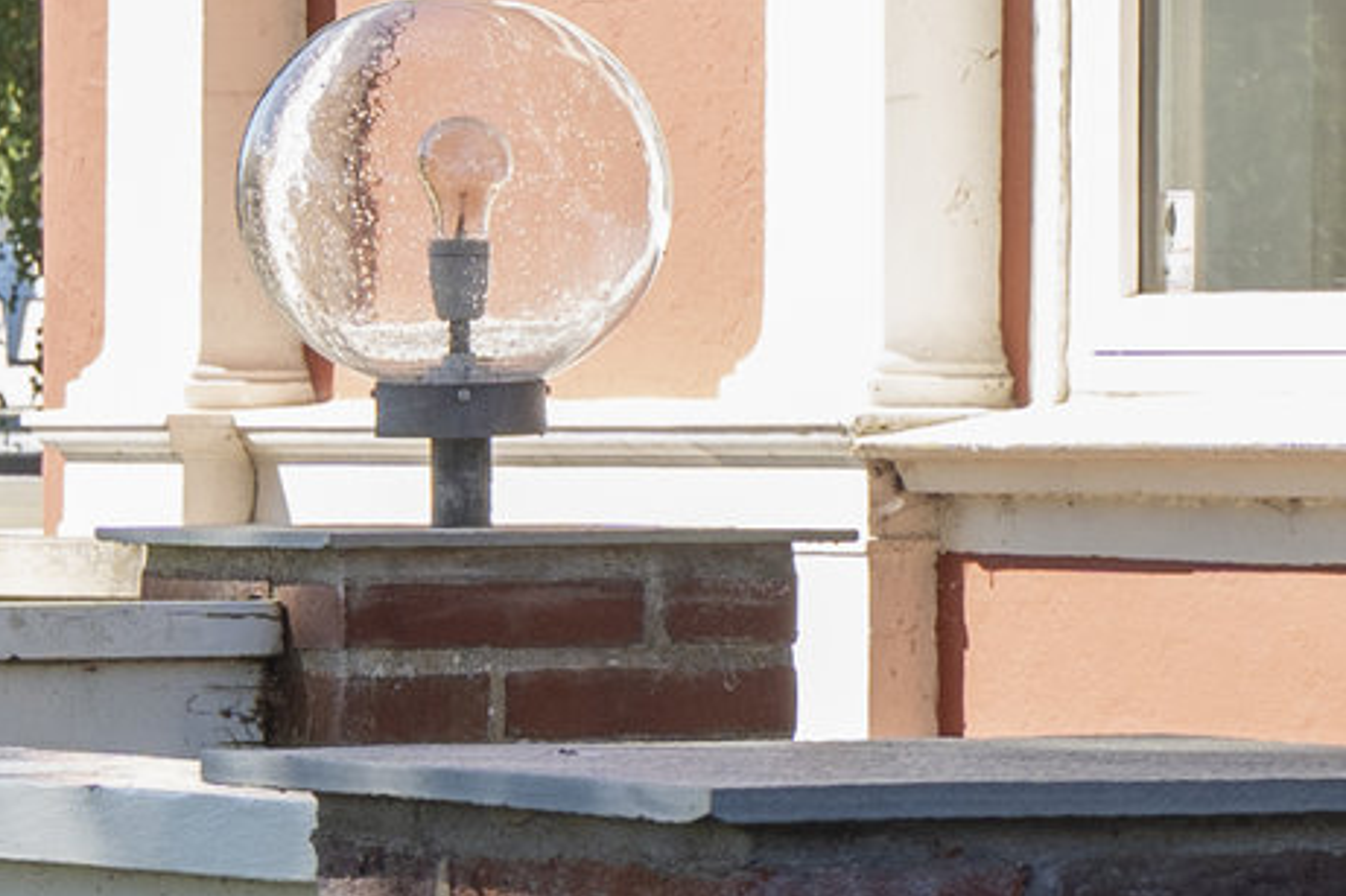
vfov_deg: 6.0
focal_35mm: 228
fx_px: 8521
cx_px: 3910
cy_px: 1208
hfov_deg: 7.9
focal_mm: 35
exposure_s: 1/200
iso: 400
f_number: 7.1
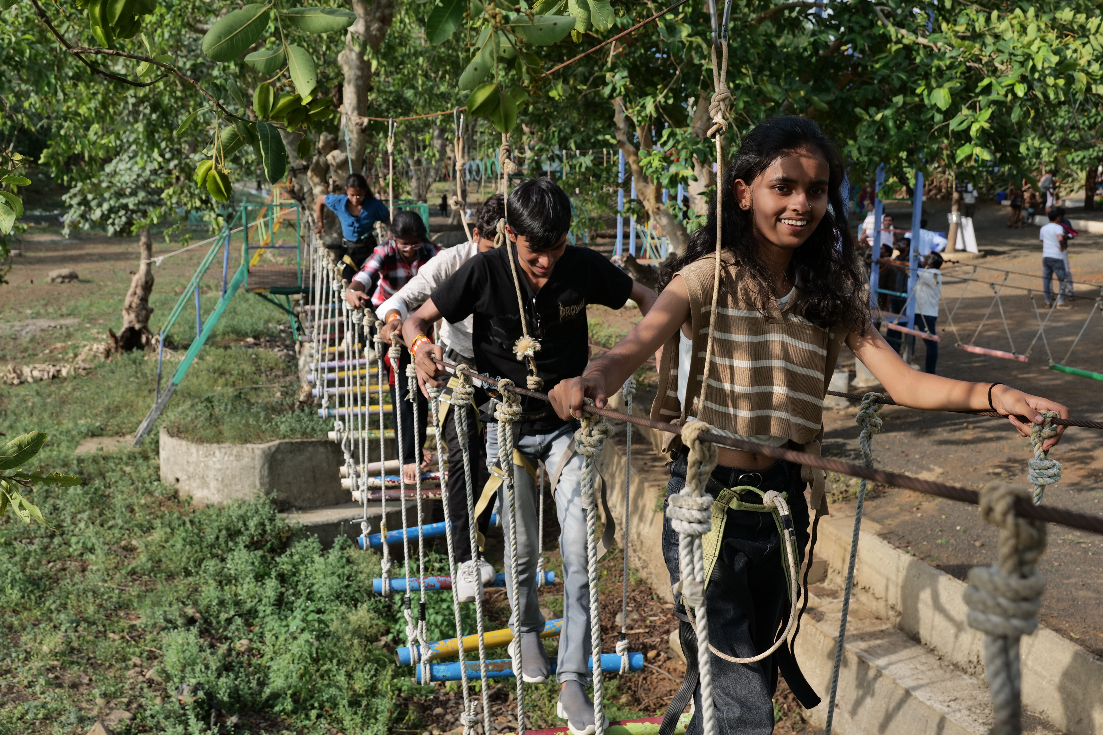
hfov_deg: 51.9
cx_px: 552
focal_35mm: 37
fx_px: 1134
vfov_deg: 35.9
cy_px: 368
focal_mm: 37
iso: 100
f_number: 8
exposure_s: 1/125
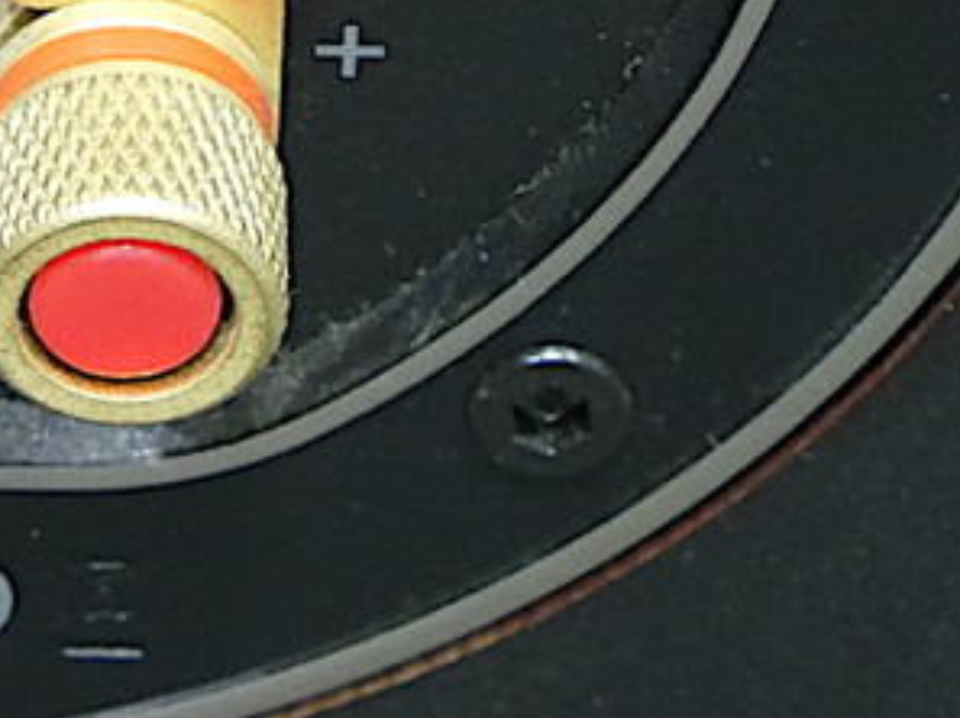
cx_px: -314
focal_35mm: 809
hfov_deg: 2.5
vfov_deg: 1.8
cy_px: -268
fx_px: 22409
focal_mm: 44.8
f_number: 5.6
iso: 400
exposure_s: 1/1.6
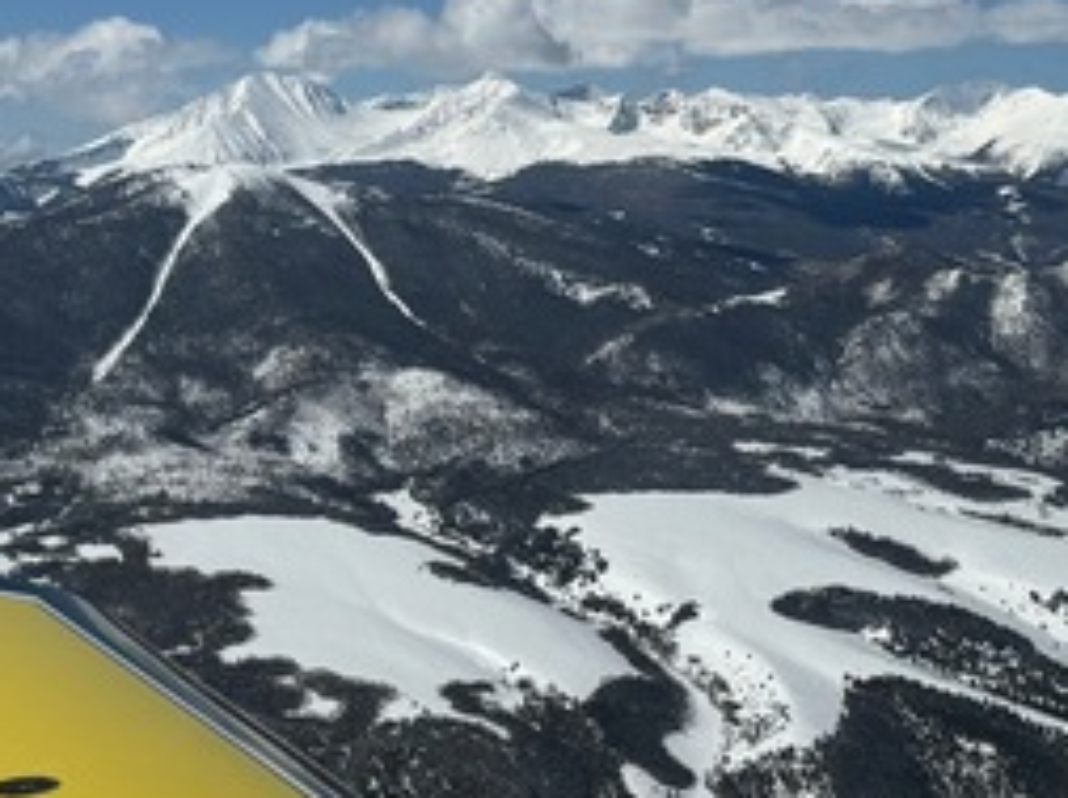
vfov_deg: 19.3
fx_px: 2341
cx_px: 599
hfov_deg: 25.7
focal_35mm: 76
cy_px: 334
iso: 80
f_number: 1.78
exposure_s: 1/12346
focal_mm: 6.86
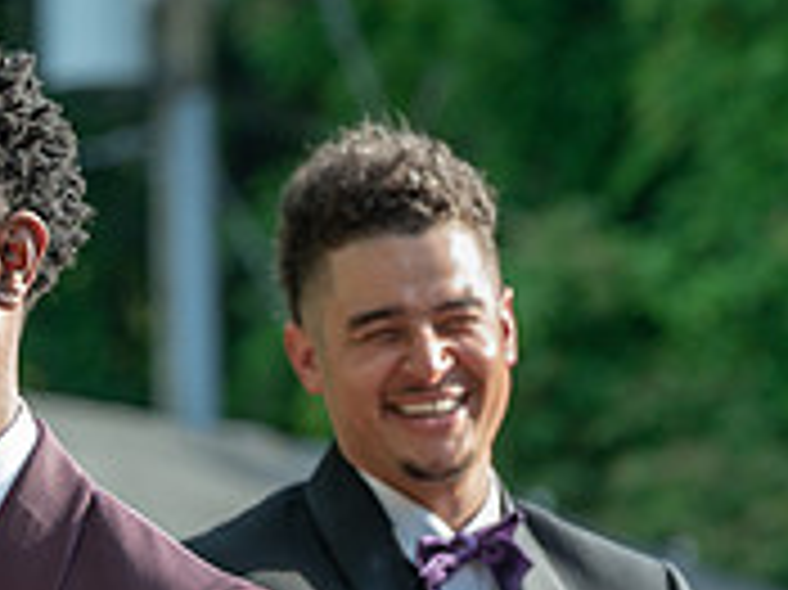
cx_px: -327
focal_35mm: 568
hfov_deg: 3.5
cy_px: 817
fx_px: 12921
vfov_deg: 2.6
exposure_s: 1/250
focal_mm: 156
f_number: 5.6
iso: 320
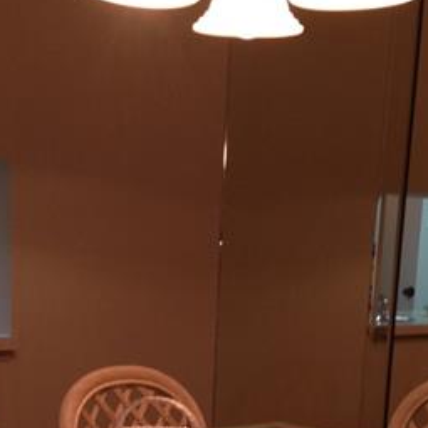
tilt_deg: -11.0
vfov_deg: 18.8
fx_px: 1231
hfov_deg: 19.7
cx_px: 141
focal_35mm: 88
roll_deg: -2.0
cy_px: 500
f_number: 2.4
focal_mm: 4.12
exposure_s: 1/21
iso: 50
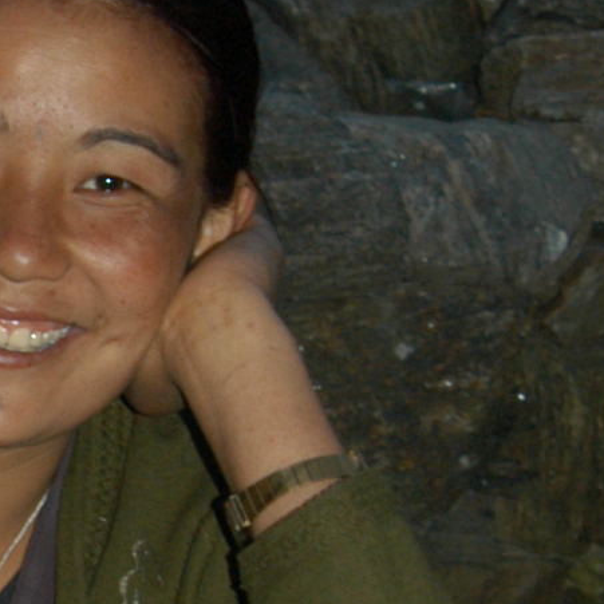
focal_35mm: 204
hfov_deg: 8.4
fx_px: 4027
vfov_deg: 8.6
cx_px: -333
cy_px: 521
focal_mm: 24
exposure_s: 1/60
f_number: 4
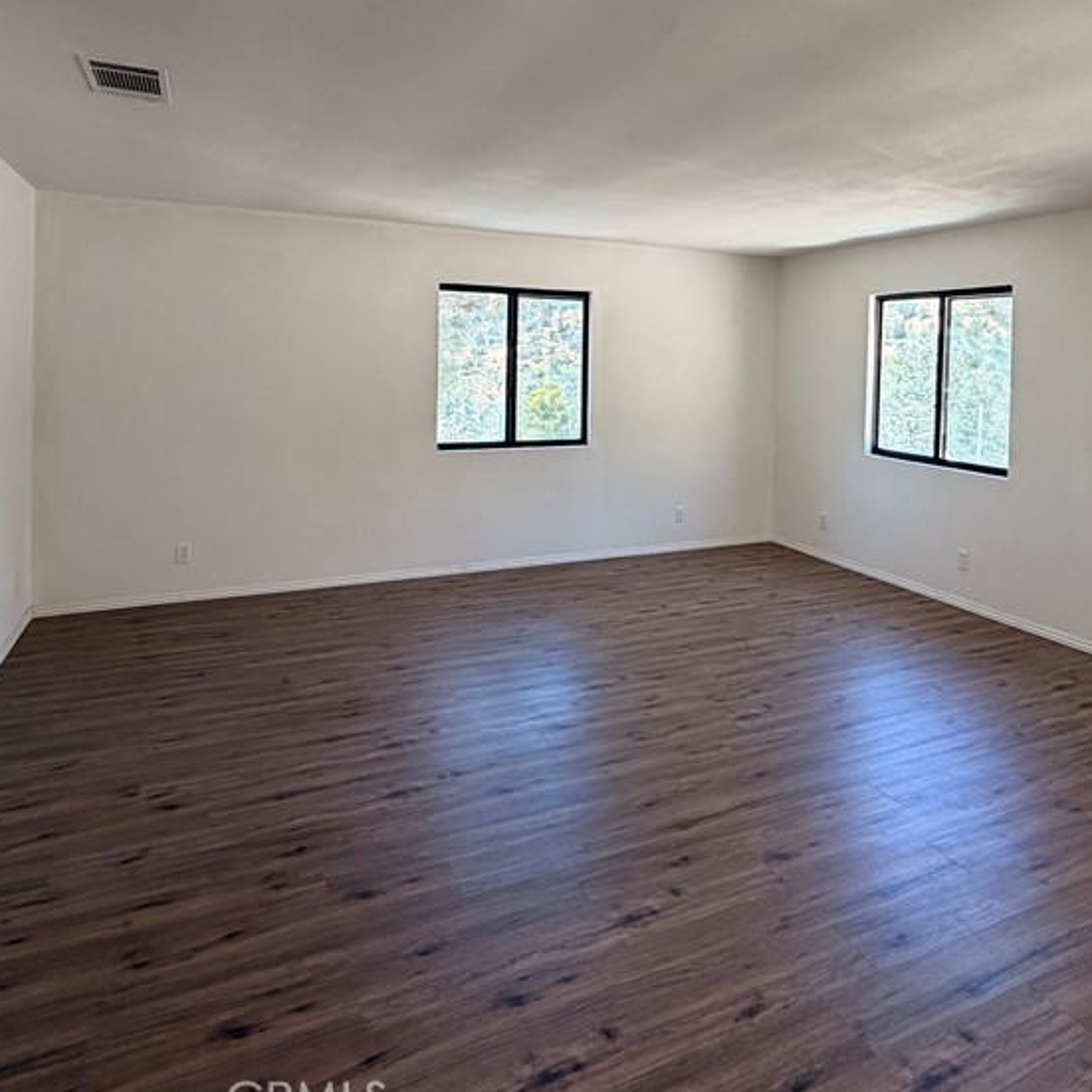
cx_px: 608
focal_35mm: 23
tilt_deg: -1.9
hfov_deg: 67.0
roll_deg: -0.8
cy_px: 367
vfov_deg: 65.5
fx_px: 821
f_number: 2.2
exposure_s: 1/120
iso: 125
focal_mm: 2.22
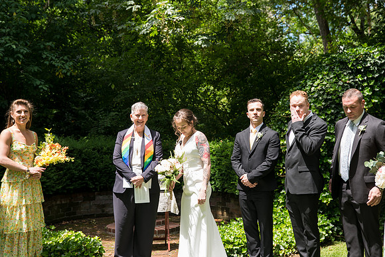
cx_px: 192
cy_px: 128
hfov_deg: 36.2
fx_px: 588
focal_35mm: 55
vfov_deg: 24.6
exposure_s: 1/400
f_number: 4
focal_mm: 55
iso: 200
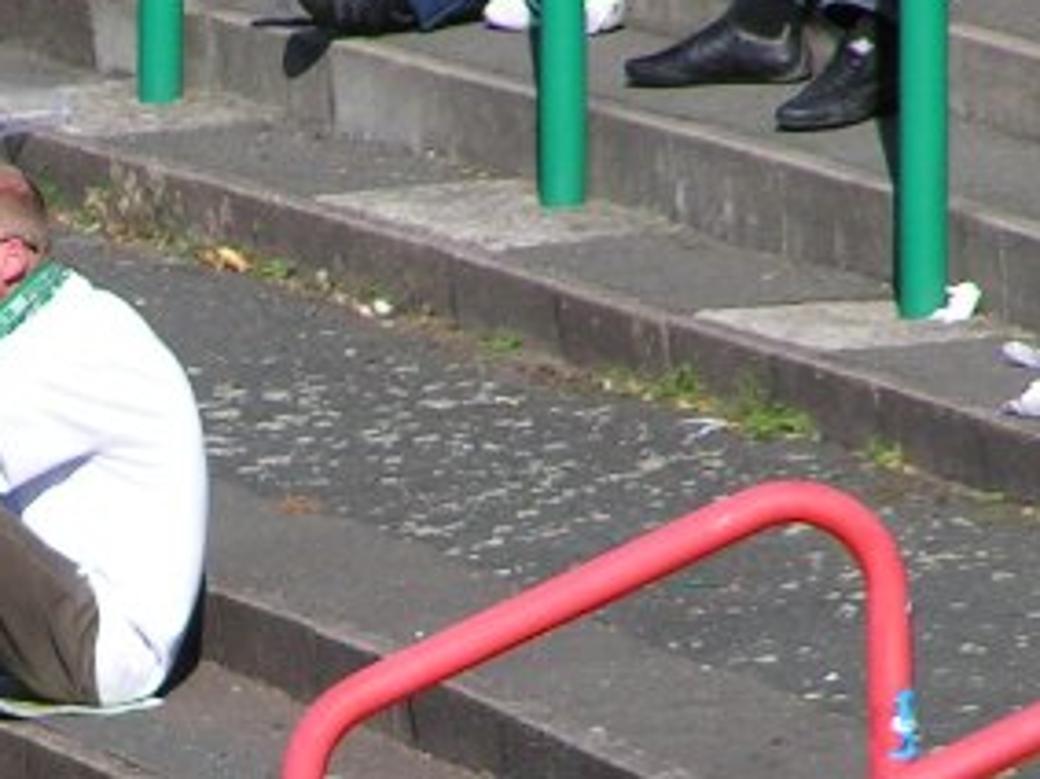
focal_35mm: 1076
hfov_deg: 1.8
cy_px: 617
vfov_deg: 1.4
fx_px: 32314
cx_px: -7
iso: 50
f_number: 4.5
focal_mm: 58
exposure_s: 1/640
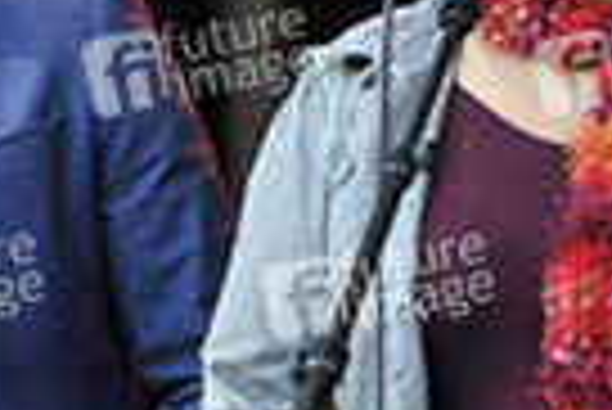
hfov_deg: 3.4
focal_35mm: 613
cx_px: 259
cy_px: 176
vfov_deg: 2.2
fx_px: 10432
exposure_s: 1/200
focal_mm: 185
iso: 400
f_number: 5
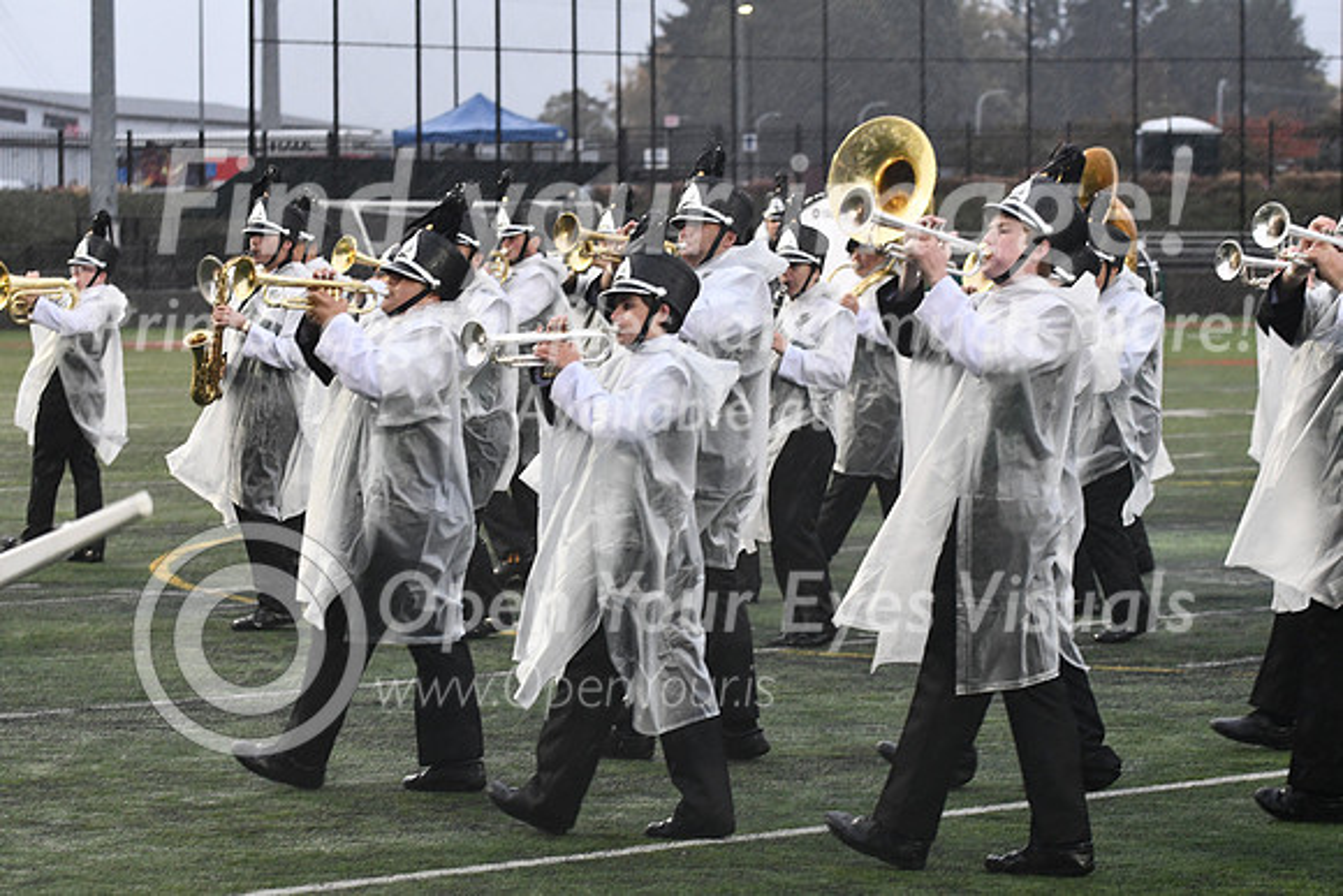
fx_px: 5485
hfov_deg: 14.0
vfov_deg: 9.3
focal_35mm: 147
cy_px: 448
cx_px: 672
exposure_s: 1/250
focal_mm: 98
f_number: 4.5
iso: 1600
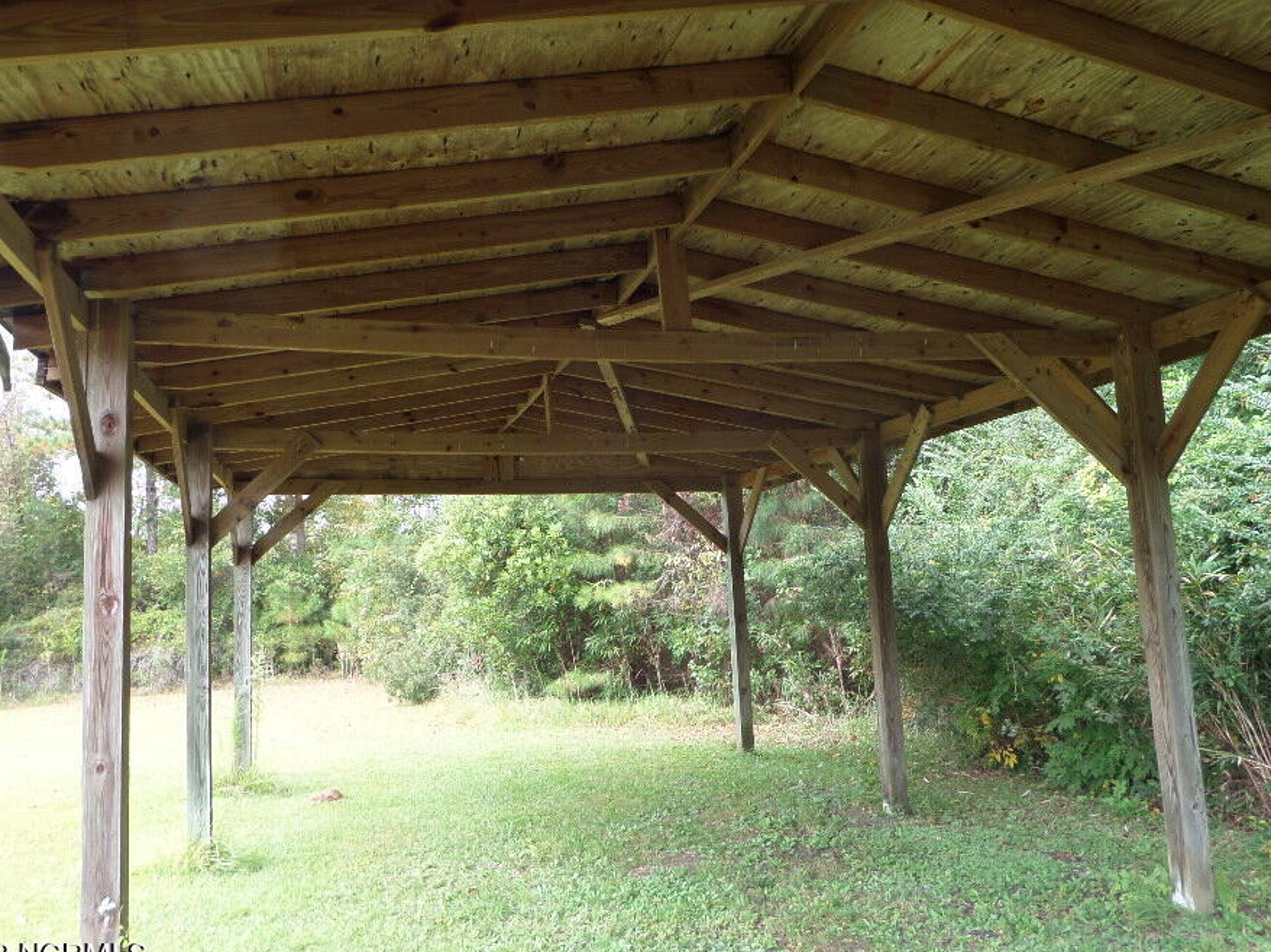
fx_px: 1028
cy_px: 449
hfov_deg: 63.4
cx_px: 653
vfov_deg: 49.7
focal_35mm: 28
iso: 100
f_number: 3.2
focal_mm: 4
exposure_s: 1/90
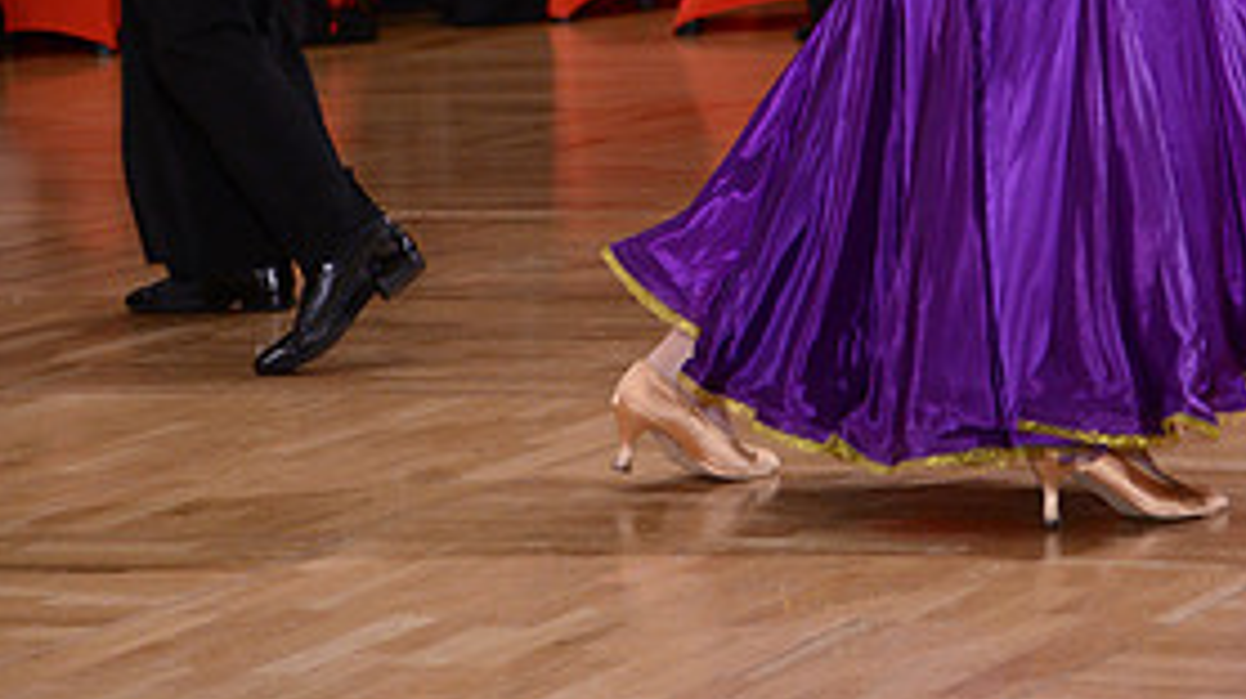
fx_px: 6868
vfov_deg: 5.8
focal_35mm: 208
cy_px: -367
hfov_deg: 10.4
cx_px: 719
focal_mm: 95
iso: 1600
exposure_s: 1/250
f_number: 4
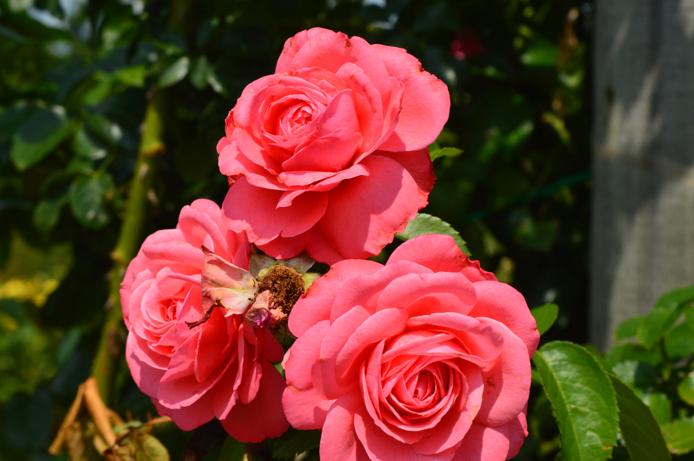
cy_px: 230
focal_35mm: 78
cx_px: 347
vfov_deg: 17.5
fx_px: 1502
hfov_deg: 26.0
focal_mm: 52
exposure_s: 1/500
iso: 220
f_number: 11
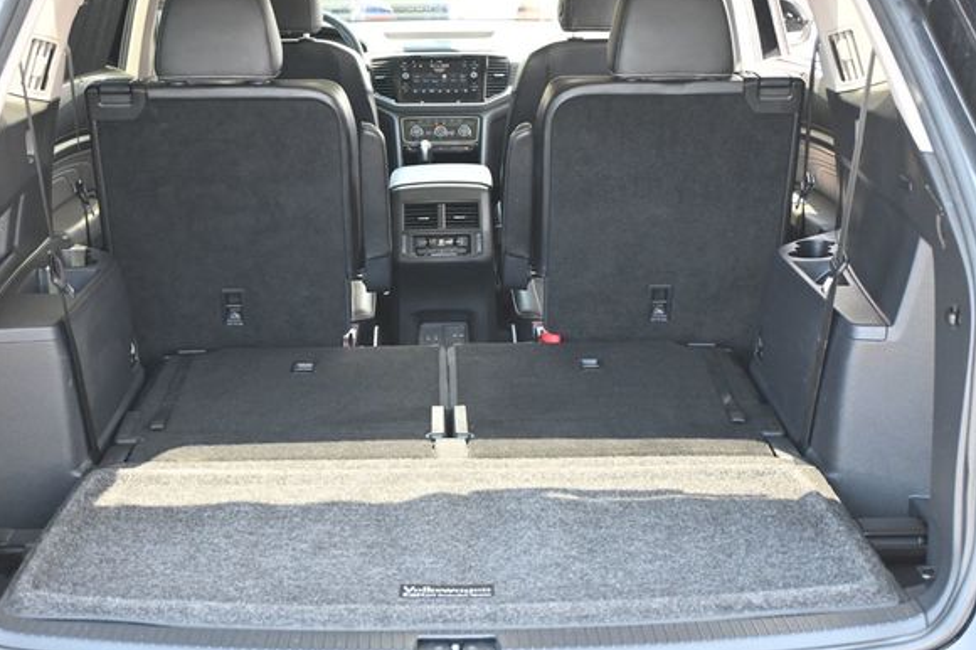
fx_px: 1458
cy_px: 320
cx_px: 451
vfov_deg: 25.1
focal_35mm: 54
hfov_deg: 37.0
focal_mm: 32.5
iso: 1800
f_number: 5
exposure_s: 1/125
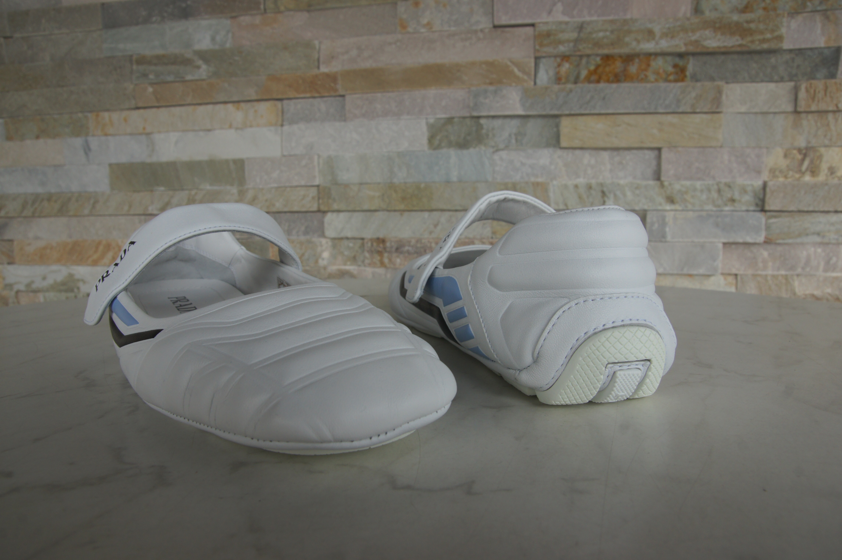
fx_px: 596
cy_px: 280
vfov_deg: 50.4
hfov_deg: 70.5
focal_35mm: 26
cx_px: 421
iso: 200
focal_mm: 17
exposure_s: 1/125
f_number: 10
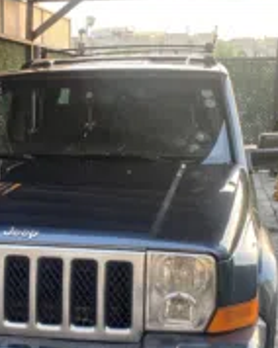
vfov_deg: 33.0
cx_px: 67
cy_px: 190
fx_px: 587
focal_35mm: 57
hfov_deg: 26.3
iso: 160
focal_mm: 4.25
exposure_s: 1/60
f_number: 1.8
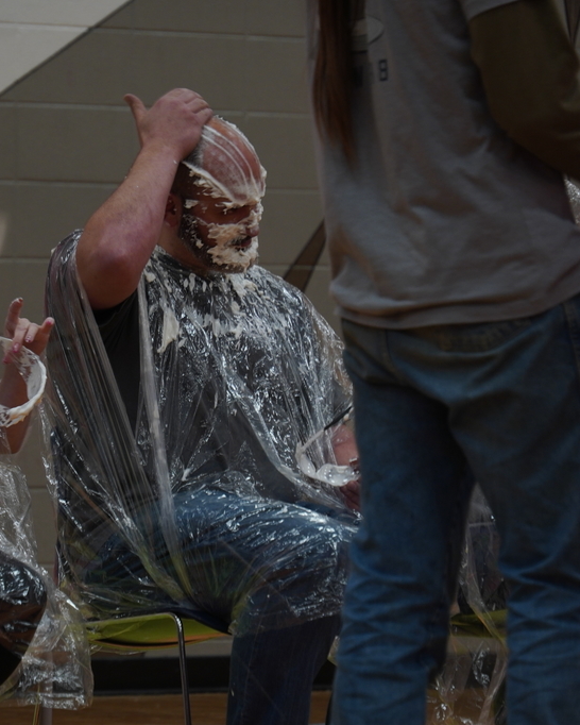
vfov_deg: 5.3
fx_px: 7758
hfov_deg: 4.3
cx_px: 164
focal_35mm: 362
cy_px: 362
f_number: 6.3
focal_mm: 171
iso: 400
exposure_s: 1/25
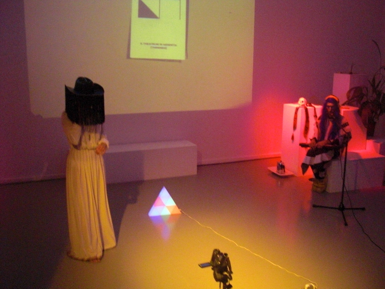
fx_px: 400
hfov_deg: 51.4
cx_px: 192
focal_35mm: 36
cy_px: 144
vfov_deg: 39.7
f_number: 2.8
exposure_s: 1/40
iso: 800
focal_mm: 6.3
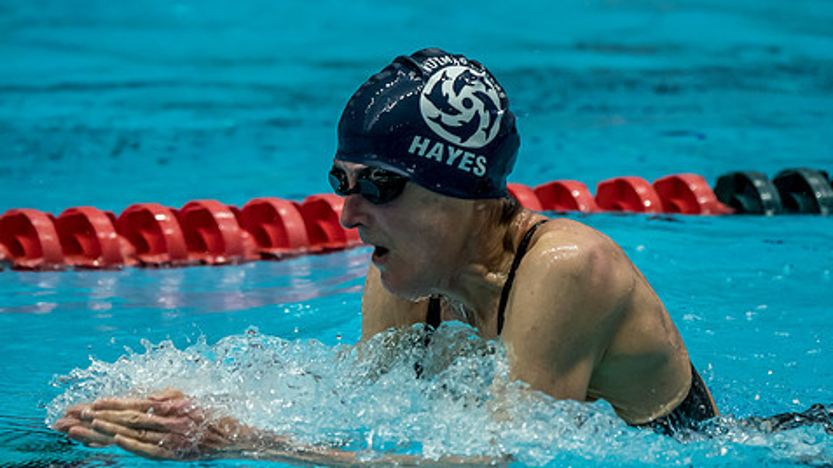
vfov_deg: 2.3
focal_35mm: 531
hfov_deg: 4.1
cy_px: 348
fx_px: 11725
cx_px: 409
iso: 2500
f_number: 2.8
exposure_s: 1/1000
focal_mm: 200
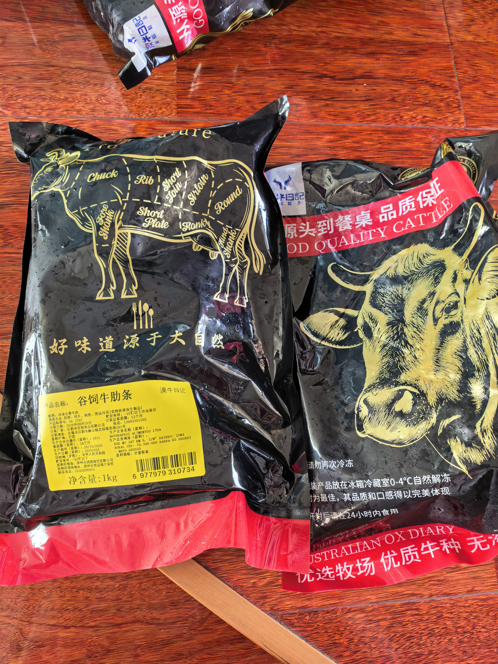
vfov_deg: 71.6
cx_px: 249
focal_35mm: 24
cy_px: 332
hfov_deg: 56.8
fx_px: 460
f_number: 2.8
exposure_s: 1/336
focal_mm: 5.75
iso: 1250
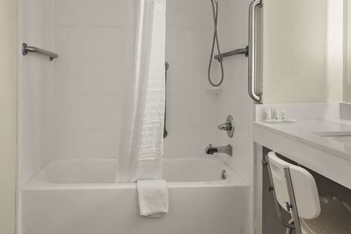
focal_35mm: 29
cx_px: 149
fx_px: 284
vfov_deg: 44.6
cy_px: 104
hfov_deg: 63.0
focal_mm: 17.1
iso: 320
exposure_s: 3
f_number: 8
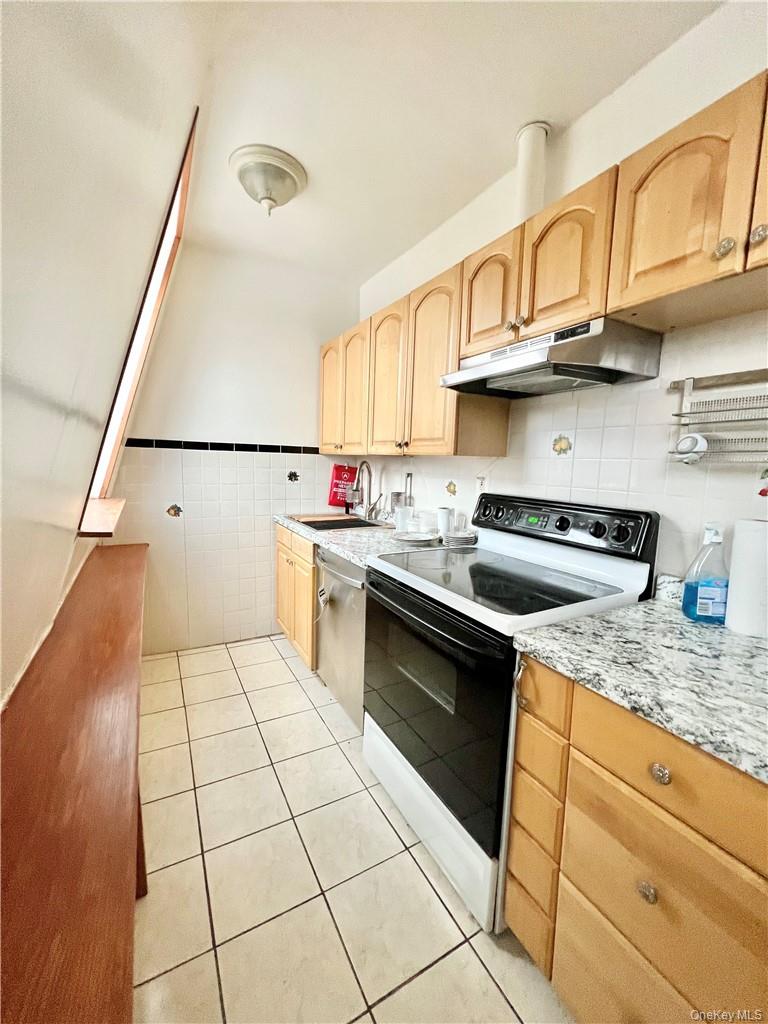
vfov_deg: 106.2
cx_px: 384
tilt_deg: -6.3
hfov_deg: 89.9
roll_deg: -1.4
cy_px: 512
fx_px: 385
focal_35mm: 13
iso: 320
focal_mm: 1.57
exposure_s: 1/60
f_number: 1.8
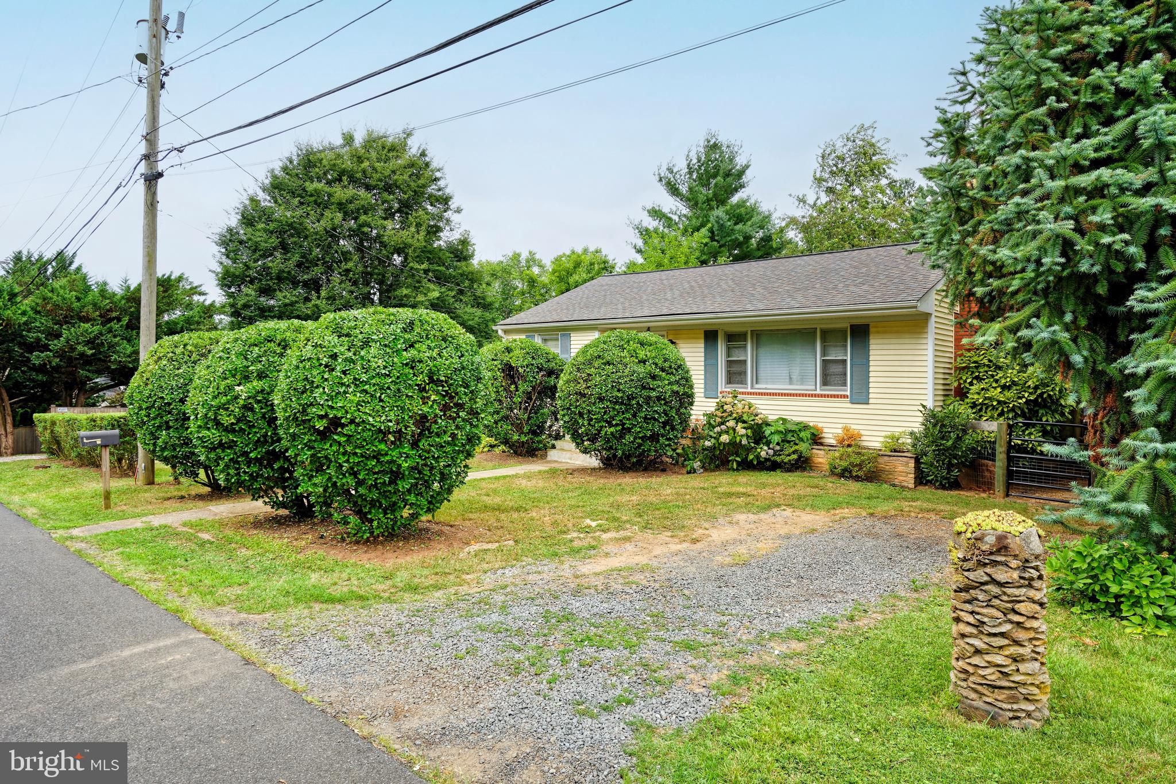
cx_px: 588
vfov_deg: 57.2
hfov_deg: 78.6
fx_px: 719
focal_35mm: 22
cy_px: 392
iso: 320
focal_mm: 22
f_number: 8
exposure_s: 1/200
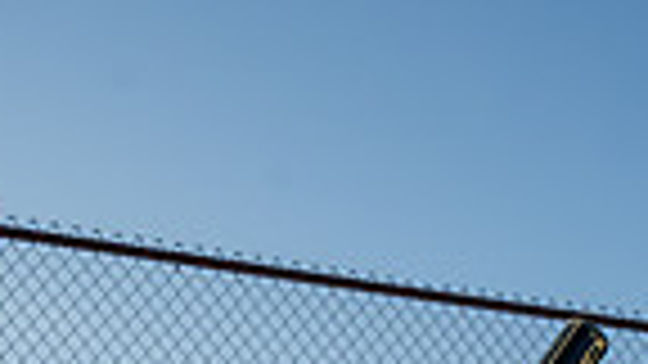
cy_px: 975
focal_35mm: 115
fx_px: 1976
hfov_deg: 18.5
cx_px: 502
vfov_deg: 9.1
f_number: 6.3
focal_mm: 35
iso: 50
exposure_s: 1/320
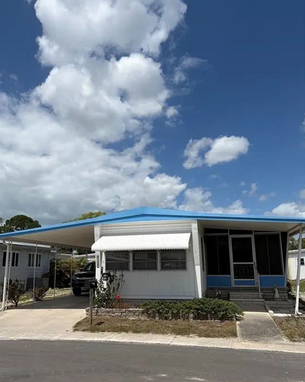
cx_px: 148
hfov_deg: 51.5
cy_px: 201
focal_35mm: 28
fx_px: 316
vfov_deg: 62.2
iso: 50
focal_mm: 5.96
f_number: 1.6
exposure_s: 1/7813
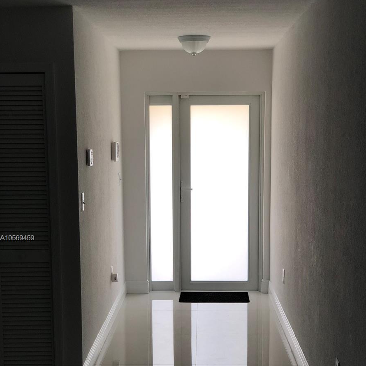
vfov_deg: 27.6
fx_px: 742
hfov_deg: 27.7
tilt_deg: -8.0
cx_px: 184
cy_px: 239
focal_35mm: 62
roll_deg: +0.2
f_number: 2.4
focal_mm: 6
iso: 20
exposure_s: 1/60
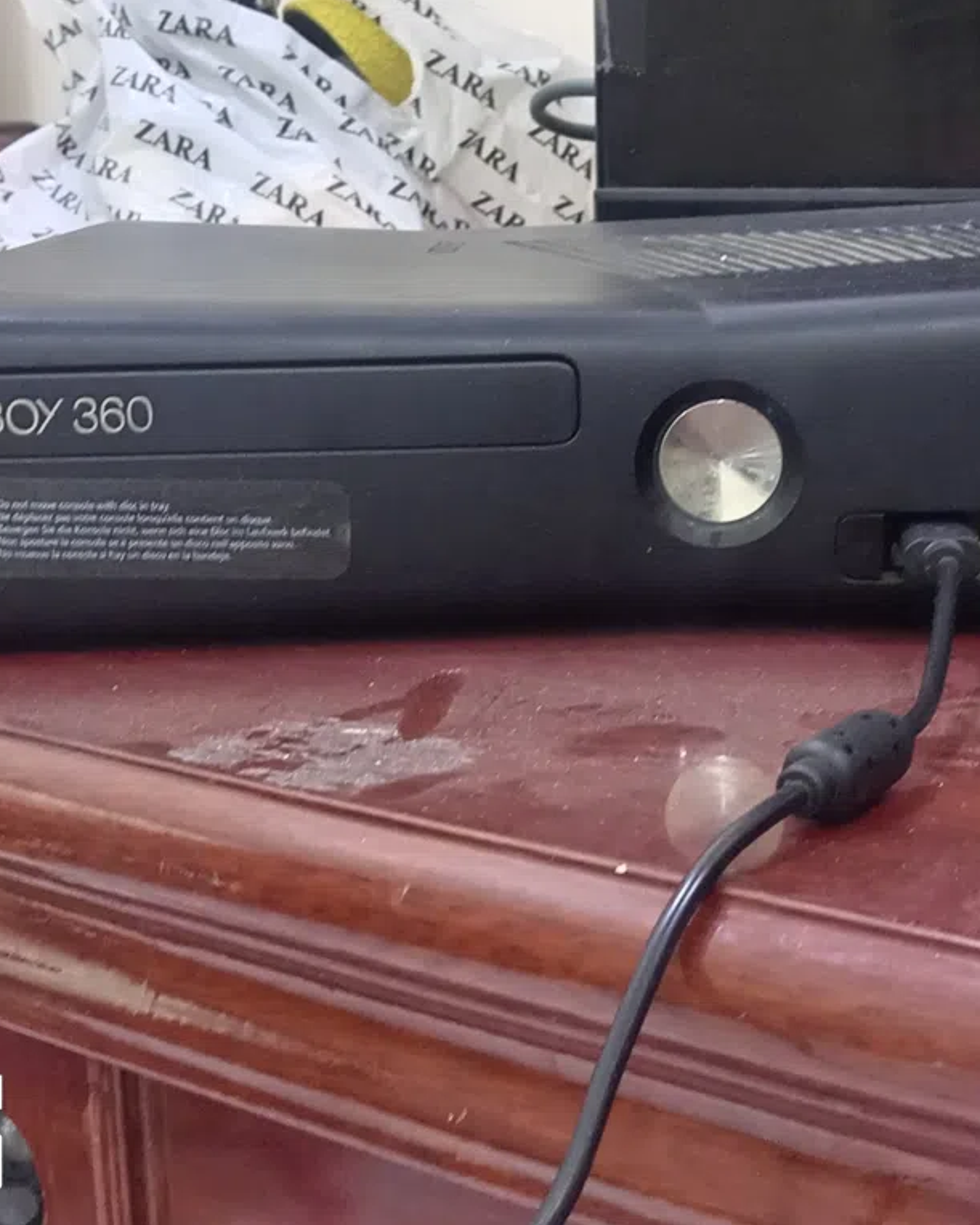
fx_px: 2466
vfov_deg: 27.9
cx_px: 552
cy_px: 612
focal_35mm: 68
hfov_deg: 22.5
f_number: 1.8
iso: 357
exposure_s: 1/25
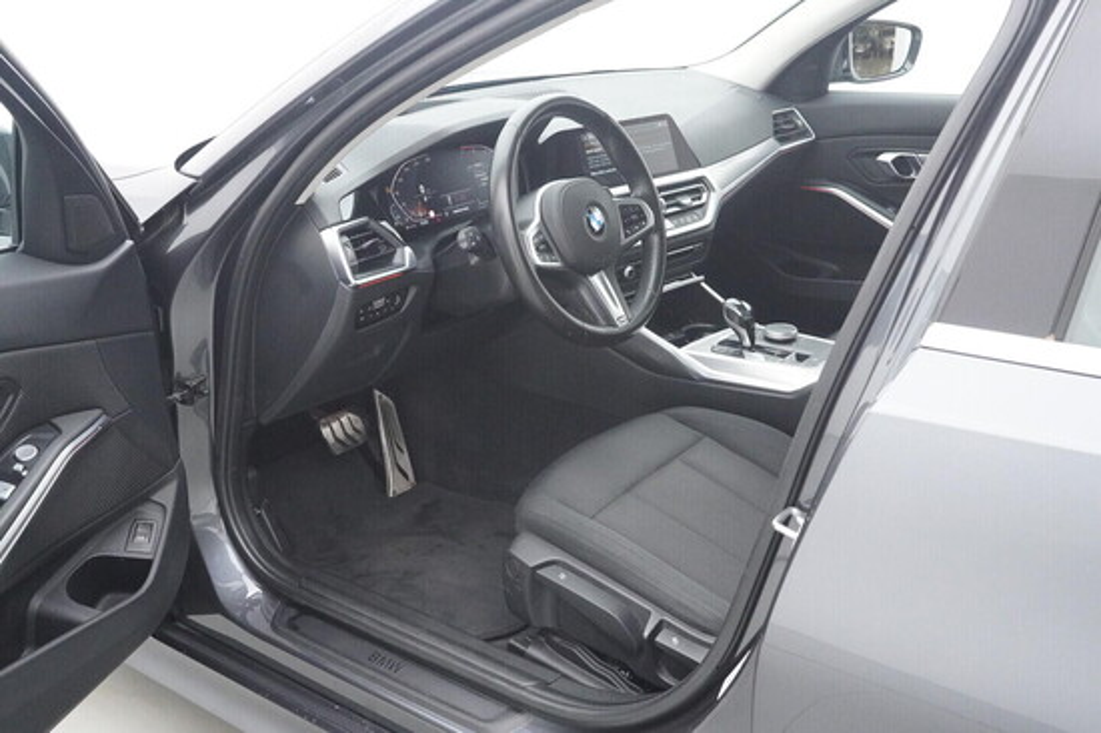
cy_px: 366
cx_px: 550
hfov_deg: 53.2
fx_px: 1100
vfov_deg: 36.8
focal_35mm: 36
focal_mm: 24
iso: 6400
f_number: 6.3
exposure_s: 1/250
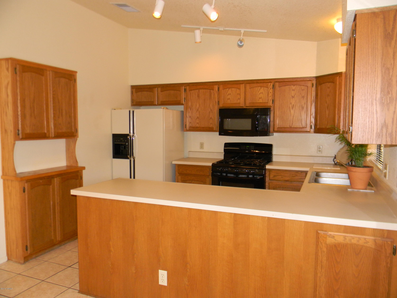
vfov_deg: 49.7
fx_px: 321
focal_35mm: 28
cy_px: 149
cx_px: 198
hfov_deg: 63.4
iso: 200
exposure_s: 1/26
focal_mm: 5
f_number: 3.5
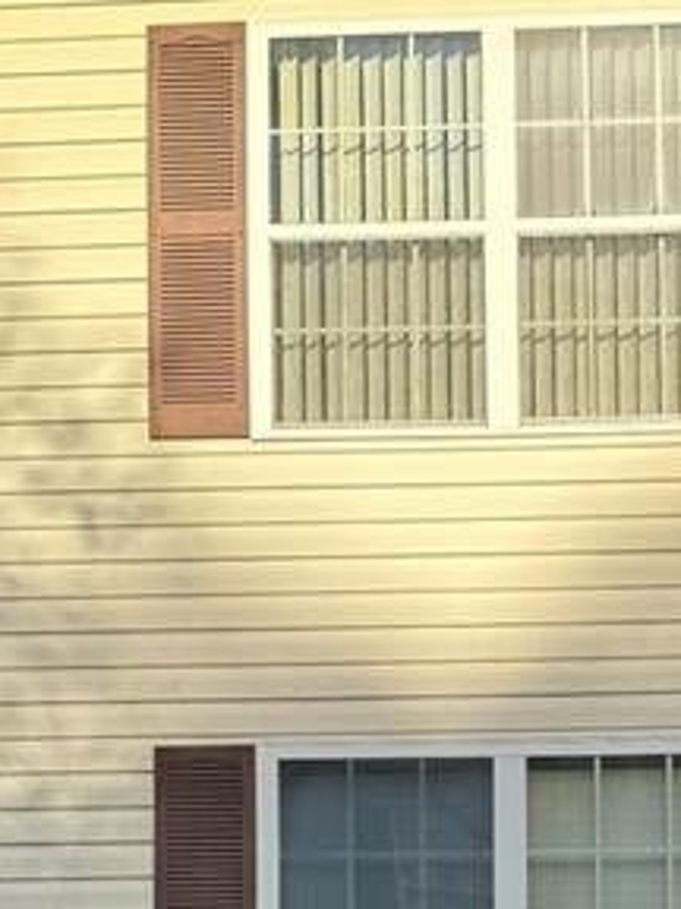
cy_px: 985
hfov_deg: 14.2
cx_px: 905
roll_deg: +1.4
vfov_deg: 18.9
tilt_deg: +2.2
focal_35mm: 100
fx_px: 2623
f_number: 1.78
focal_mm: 6.76
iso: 80
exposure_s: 1/1980
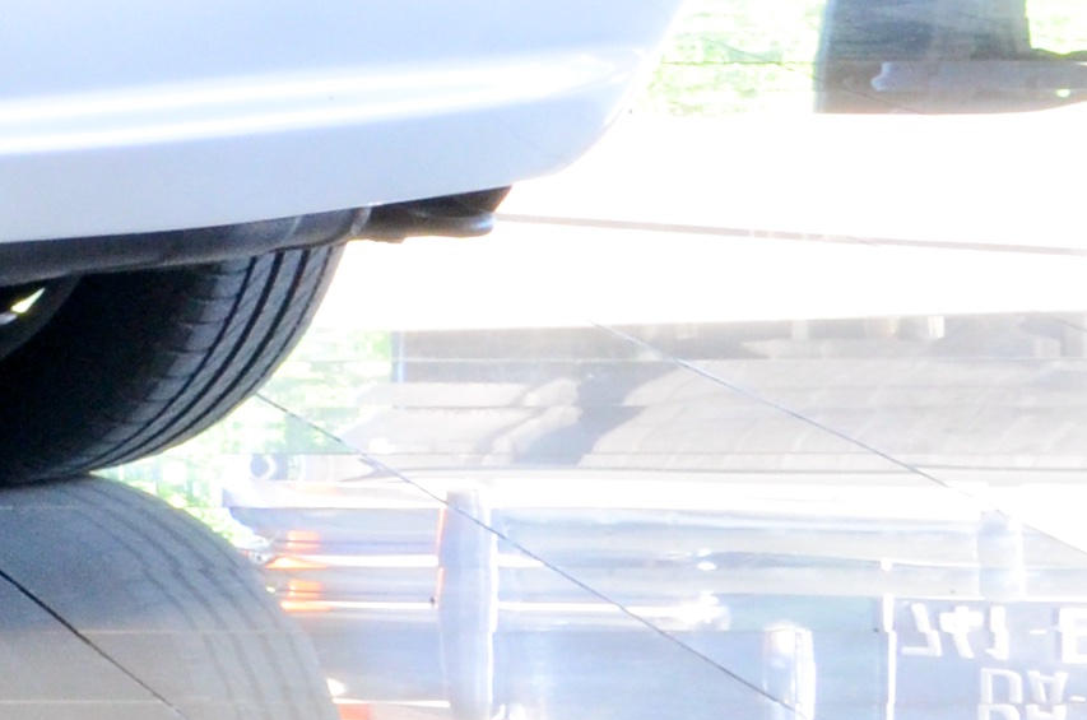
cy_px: -153
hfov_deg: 4.8
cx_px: -1570
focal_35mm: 416
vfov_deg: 3.3
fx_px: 12535
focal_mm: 48
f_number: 20
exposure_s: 1/3
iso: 800
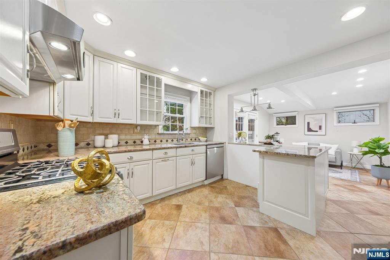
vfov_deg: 90.0
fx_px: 130
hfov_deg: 112.6
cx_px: 195
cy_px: 130
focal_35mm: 12
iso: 250
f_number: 5.6
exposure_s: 1/10
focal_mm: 8
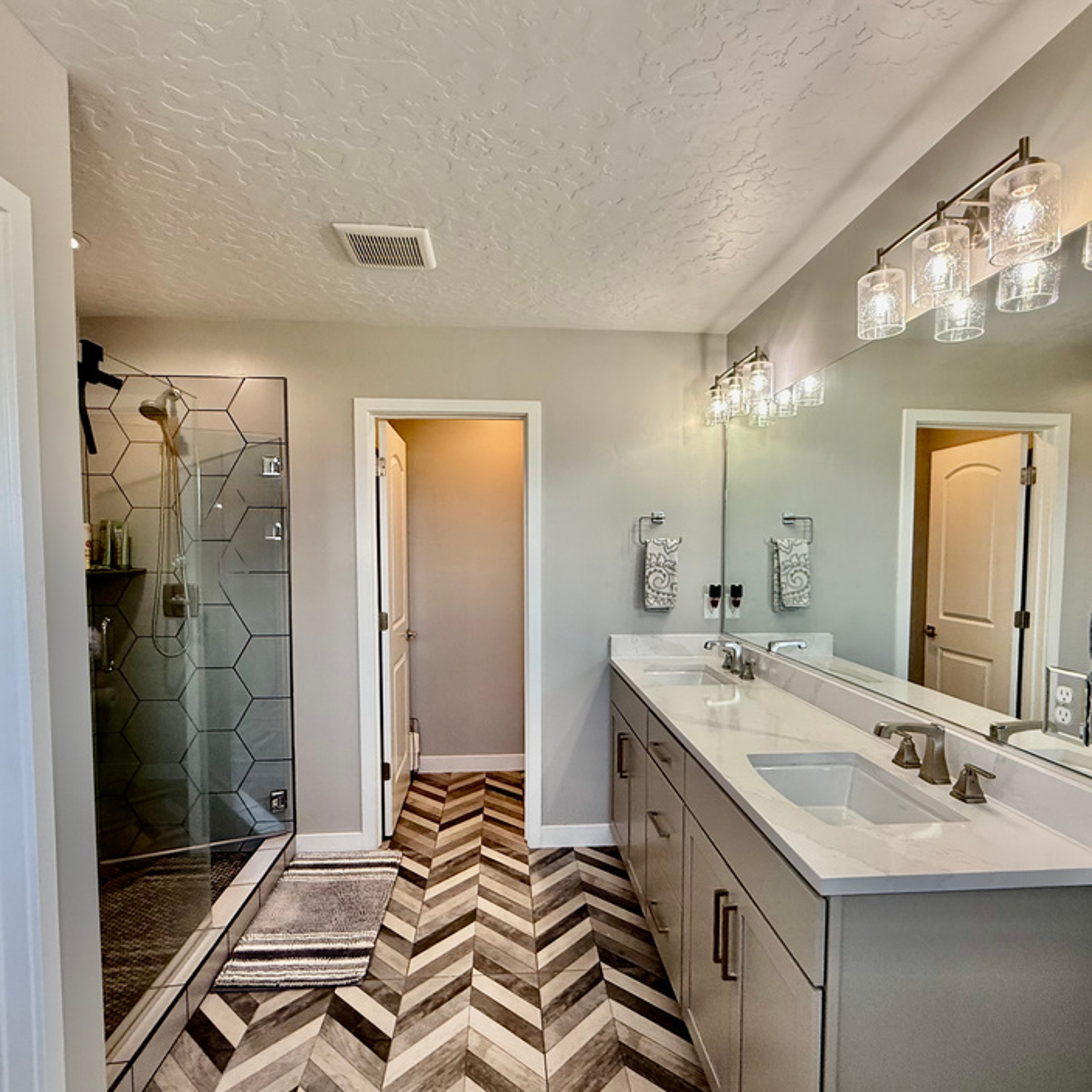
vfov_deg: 80.6
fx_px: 642
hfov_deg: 80.7
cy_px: 579
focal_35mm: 18
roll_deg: -0.3
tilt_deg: -2.2
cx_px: 555
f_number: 2.2
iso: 125
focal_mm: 2.22
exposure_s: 1/120
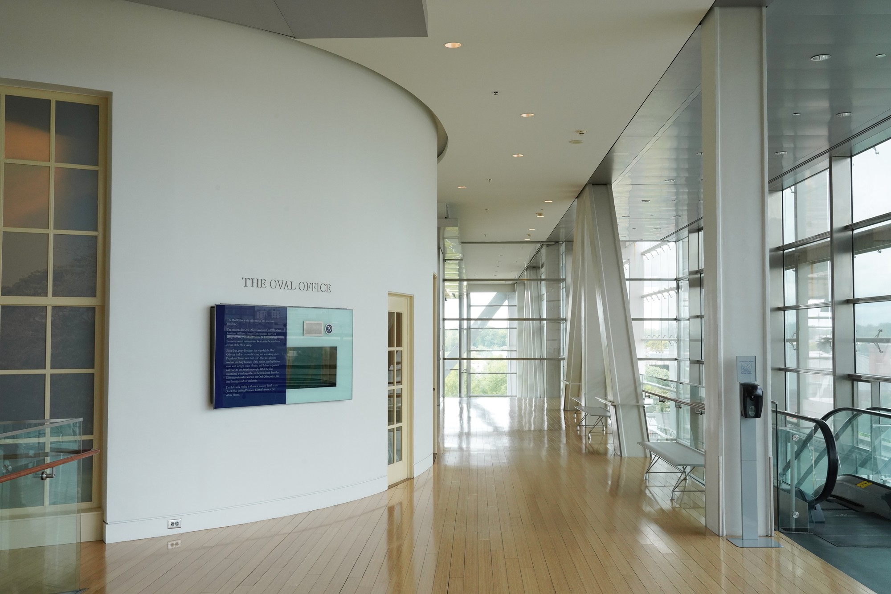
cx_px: 446
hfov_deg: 50.7
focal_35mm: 38
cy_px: 297
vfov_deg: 35.1
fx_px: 941
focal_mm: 38
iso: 1600
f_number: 14
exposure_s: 1/100
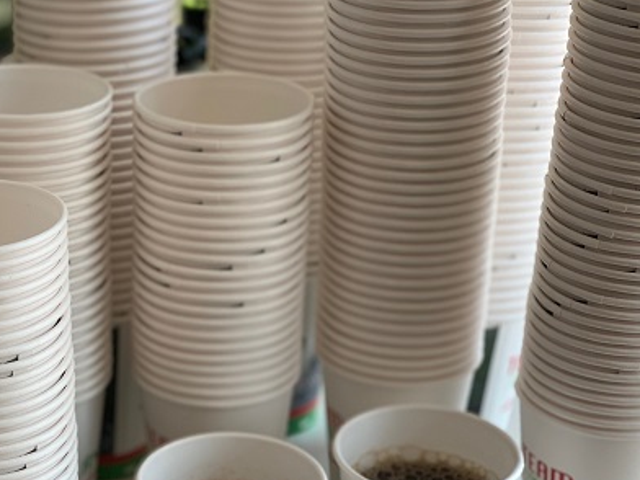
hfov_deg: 22.7
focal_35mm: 85
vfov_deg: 17.3
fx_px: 1572
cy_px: 348
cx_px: 131
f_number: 2.4
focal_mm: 6
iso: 25
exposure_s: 1/122
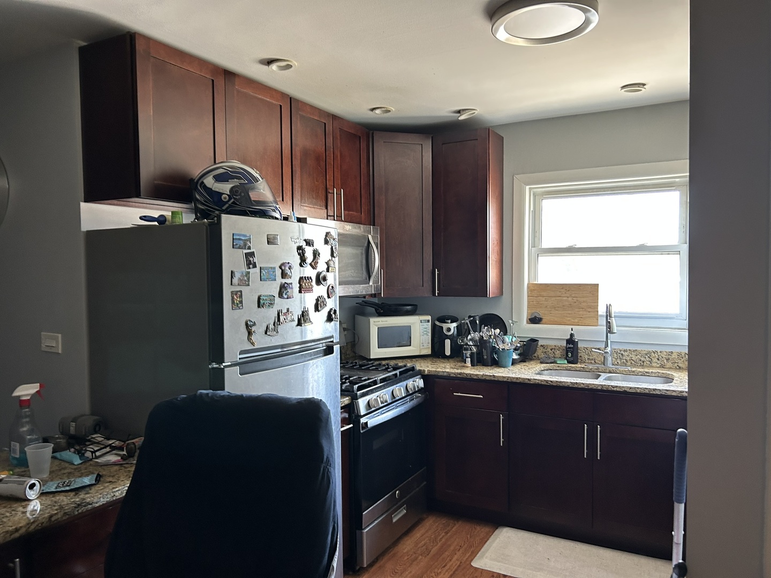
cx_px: 386
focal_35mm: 26
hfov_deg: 67.3
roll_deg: -0.9
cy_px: 289
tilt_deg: -4.7
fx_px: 579
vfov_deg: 53.1
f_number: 1.5
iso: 160
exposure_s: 1/60
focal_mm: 5.7
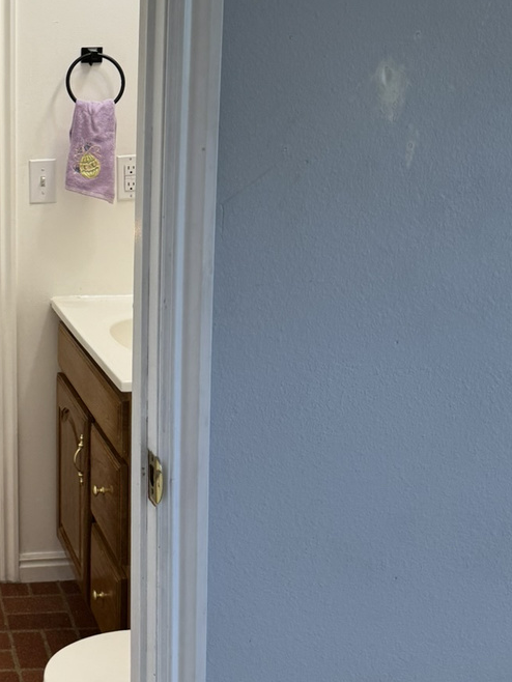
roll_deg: +1.7
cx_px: -67
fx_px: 1104
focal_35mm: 56
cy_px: 310
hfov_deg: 24.2
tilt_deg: -12.6
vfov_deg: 34.3
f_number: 1.78
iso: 100
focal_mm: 6.76
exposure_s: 1/120
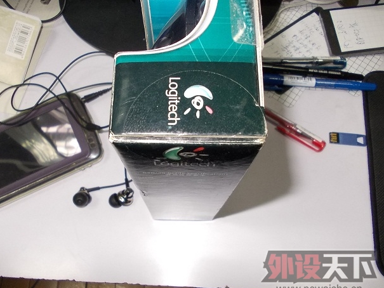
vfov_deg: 46.8
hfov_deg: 59.9
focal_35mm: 30
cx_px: 180
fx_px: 333
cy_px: 154
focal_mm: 4
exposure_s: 1/25
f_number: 2.7
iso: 200
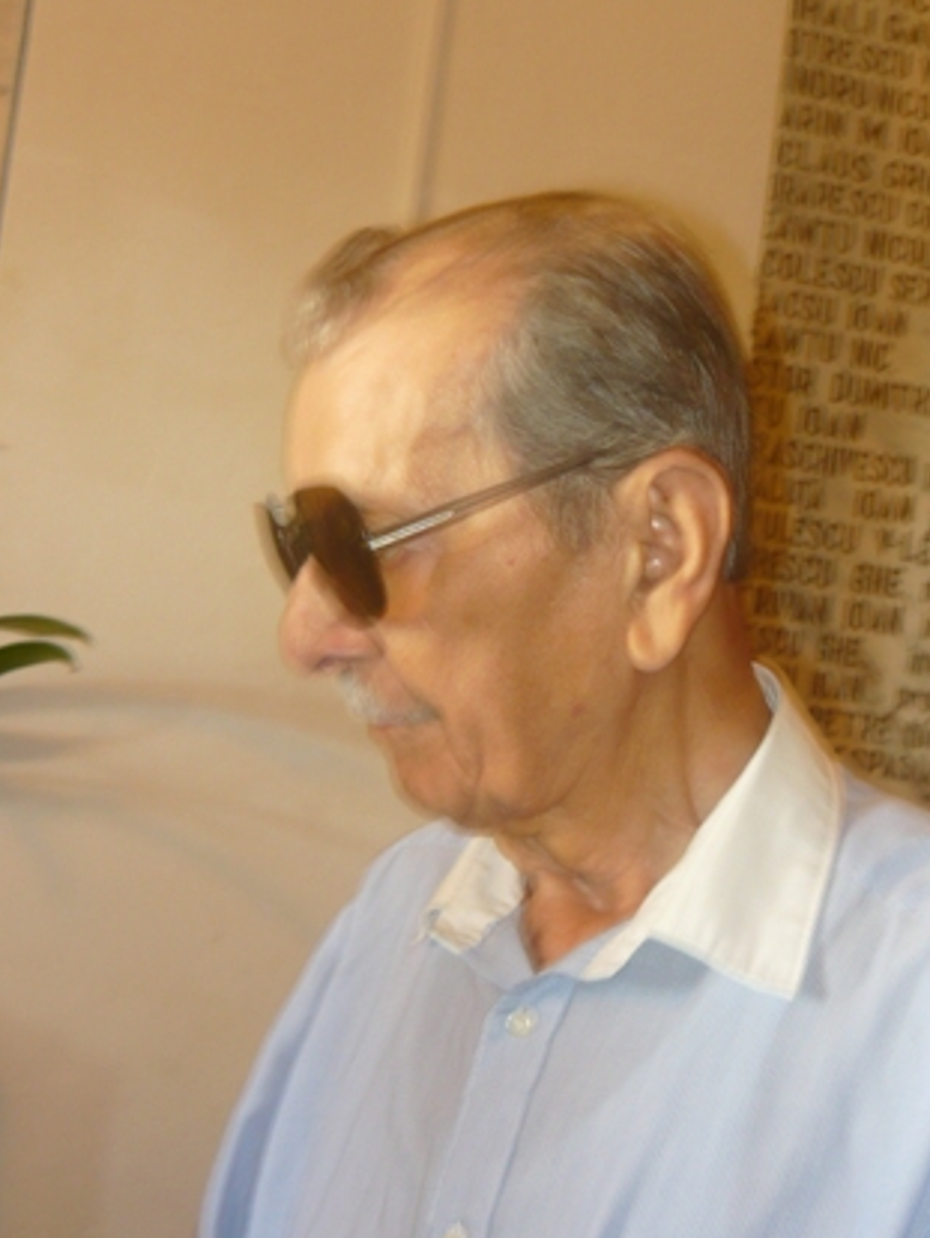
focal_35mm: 51
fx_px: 1825
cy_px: 571
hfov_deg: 28.6
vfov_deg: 37.4
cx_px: 511
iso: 100
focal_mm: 5.5
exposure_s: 1/8
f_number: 2.8
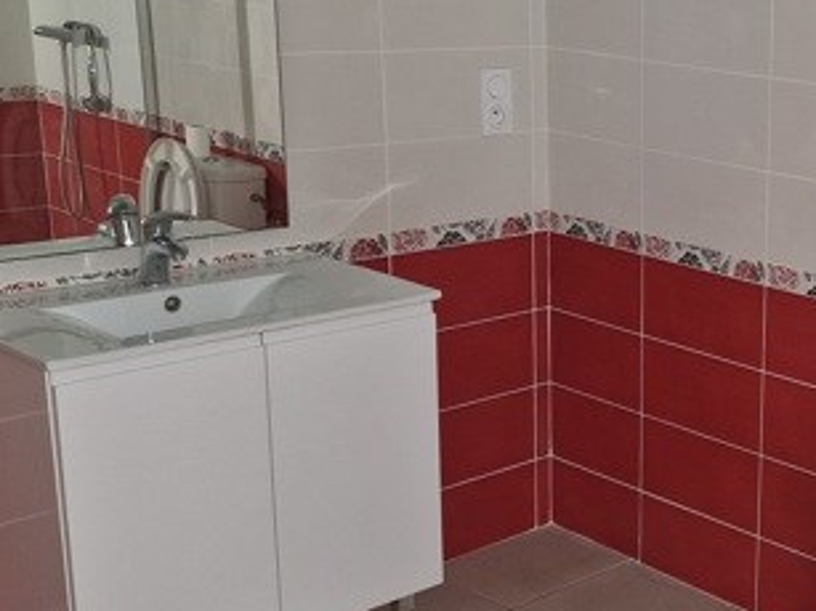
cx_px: 882
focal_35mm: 60
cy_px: 324
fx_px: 1414
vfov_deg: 24.4
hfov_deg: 29.3
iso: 640
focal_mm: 5.4
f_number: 1.8
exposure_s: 1/33
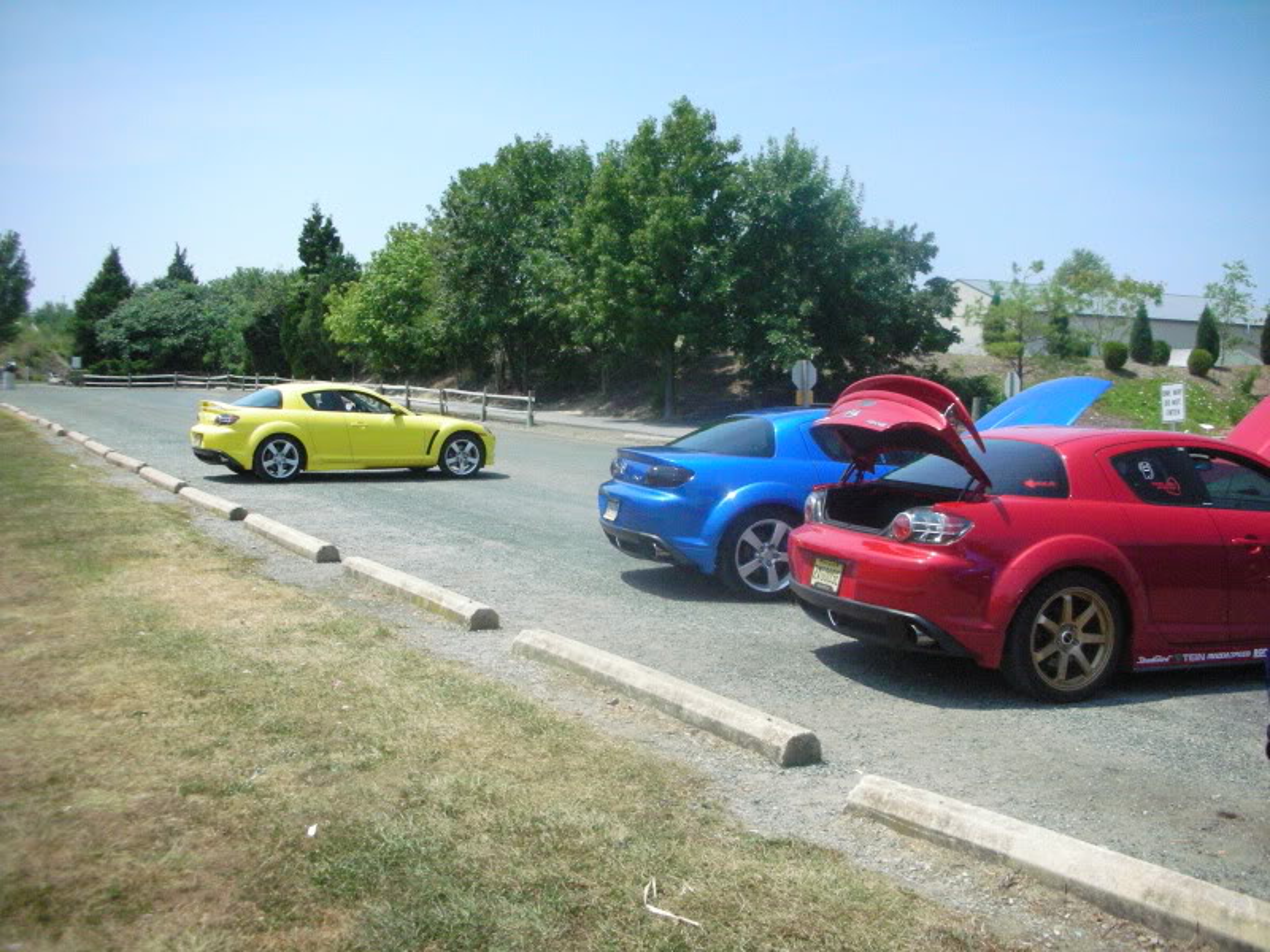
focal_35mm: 35
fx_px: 1284
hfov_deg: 52.6
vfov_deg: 40.7
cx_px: 635
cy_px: 476
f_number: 8.5
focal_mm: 5.8
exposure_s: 1/500
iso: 400
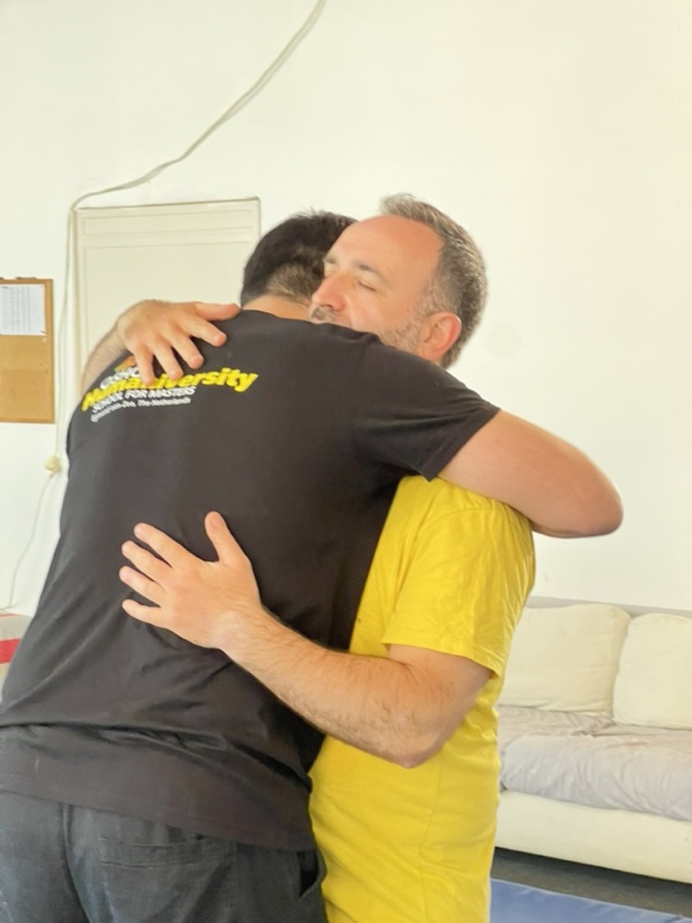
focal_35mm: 77
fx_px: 2052
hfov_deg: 19.1
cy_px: 462
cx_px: 346
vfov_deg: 25.3
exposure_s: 1/34
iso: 640
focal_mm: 9
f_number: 2.8
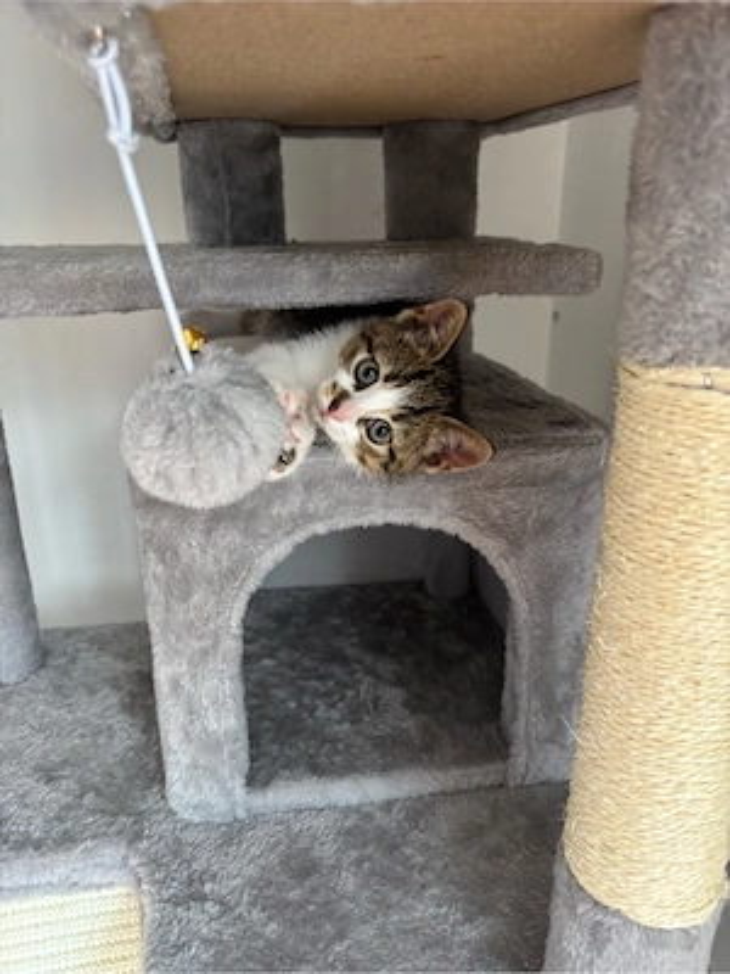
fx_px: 731
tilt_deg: -22.1
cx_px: 365
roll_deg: -0.8
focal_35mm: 26
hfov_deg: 53.1
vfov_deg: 67.3
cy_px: 487
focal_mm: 5.96
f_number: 1.6
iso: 200
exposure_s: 1/60
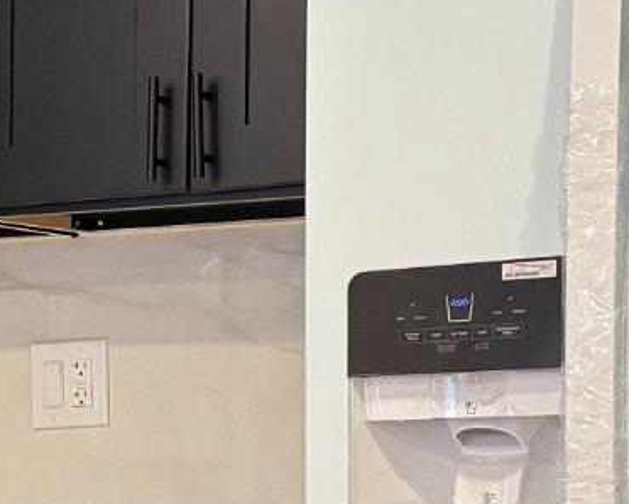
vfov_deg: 11.9
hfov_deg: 14.2
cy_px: 496
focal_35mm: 129
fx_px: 2403
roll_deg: +0.2
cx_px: -228
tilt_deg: -1.3
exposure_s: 1/60
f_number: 1.78
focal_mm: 6.76
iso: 250
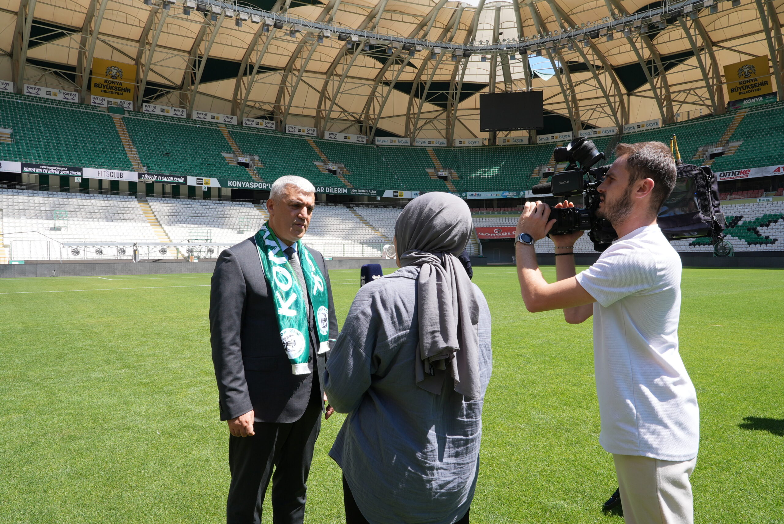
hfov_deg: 73.7
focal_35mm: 24
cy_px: 262
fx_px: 523
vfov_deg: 53.2
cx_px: 392
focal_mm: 24
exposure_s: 1/125
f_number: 16
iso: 400
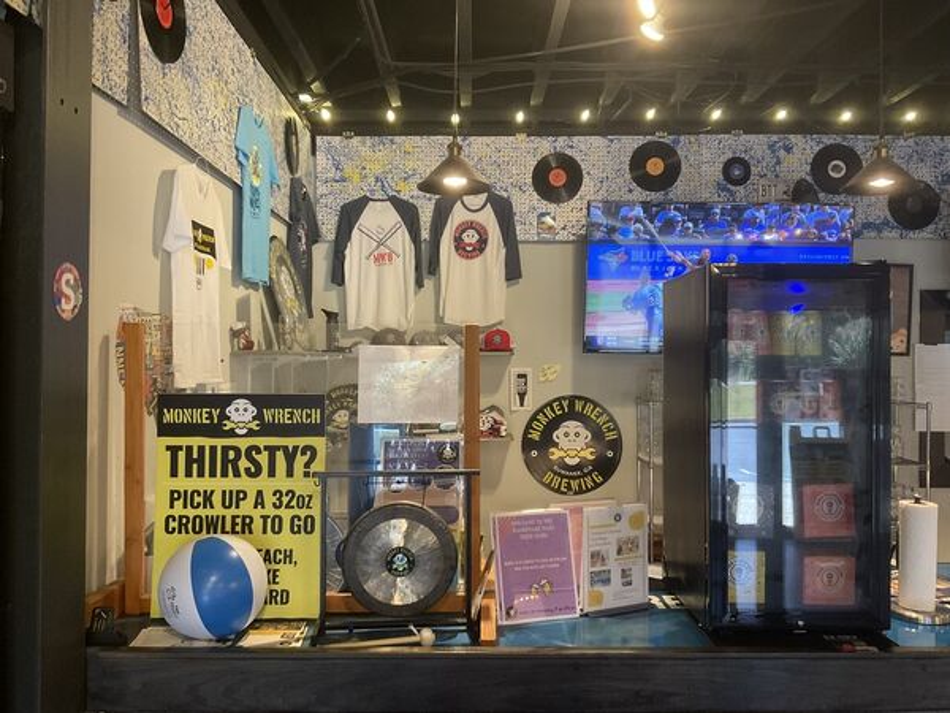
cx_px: 475
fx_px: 796
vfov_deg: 48.2
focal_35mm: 29
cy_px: 356
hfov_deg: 61.7
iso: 250
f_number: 1.8
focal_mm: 3
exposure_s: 1/60
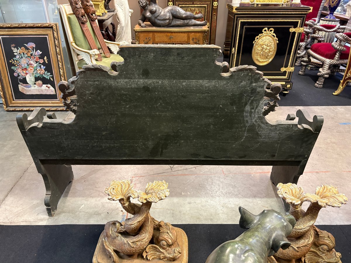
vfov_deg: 53.1
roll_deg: -0.4
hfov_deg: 67.3
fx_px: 264
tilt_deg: -29.2
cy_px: 132
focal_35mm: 26
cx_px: 176
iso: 400
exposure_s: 1/33
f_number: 1.6
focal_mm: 5.96
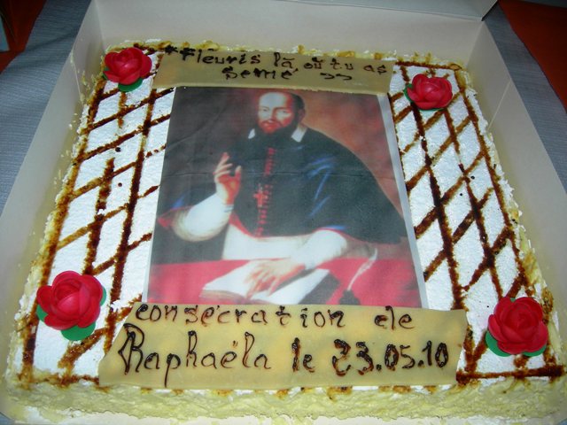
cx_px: 284
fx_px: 590
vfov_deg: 39.7
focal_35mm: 36
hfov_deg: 51.4
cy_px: 212
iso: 64
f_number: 2.7
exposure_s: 1/60.1
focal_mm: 7.5
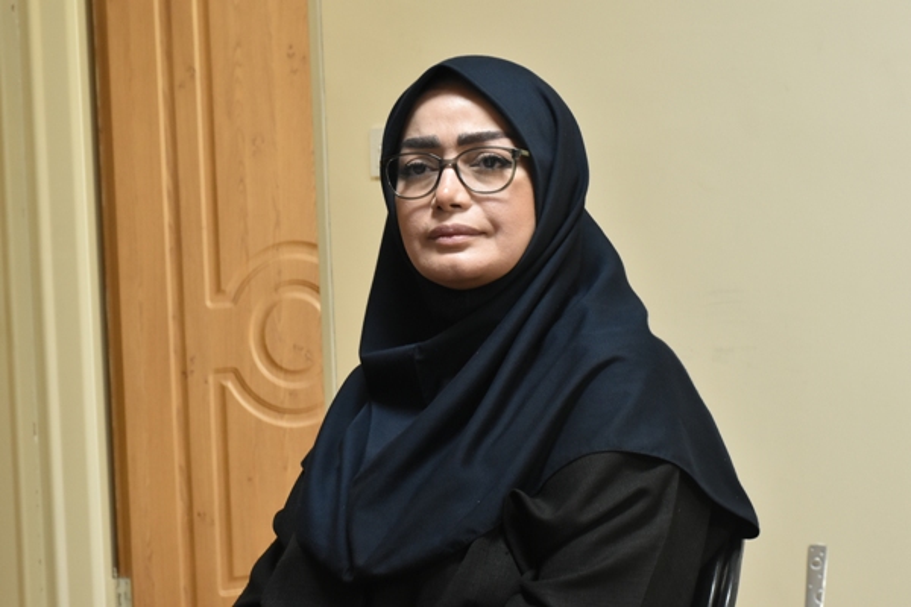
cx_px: 456
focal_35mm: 93
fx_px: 2353
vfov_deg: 14.7
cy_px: 304
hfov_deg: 21.9
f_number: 13
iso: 1600
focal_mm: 62
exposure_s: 1/13
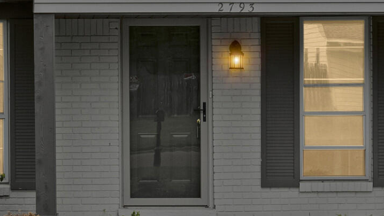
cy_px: 54
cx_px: 88
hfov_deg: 16.8
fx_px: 1293
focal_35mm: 127
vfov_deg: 9.5
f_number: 9.5
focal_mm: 30
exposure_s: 1/250
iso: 1000
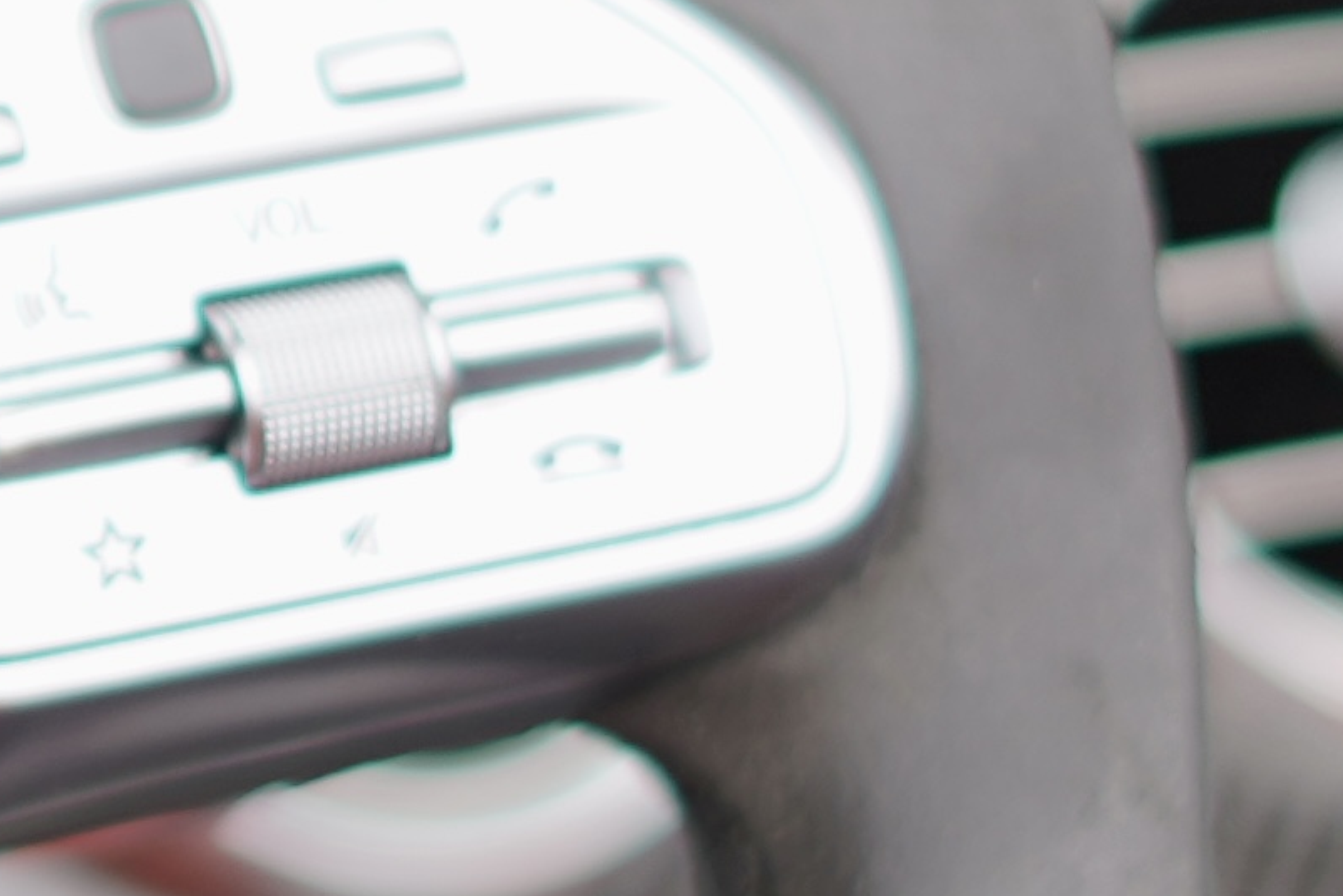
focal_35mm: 374
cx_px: -869
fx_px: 13954
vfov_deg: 3.7
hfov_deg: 5.4
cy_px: 285
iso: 100
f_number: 2
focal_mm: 50
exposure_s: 1/640
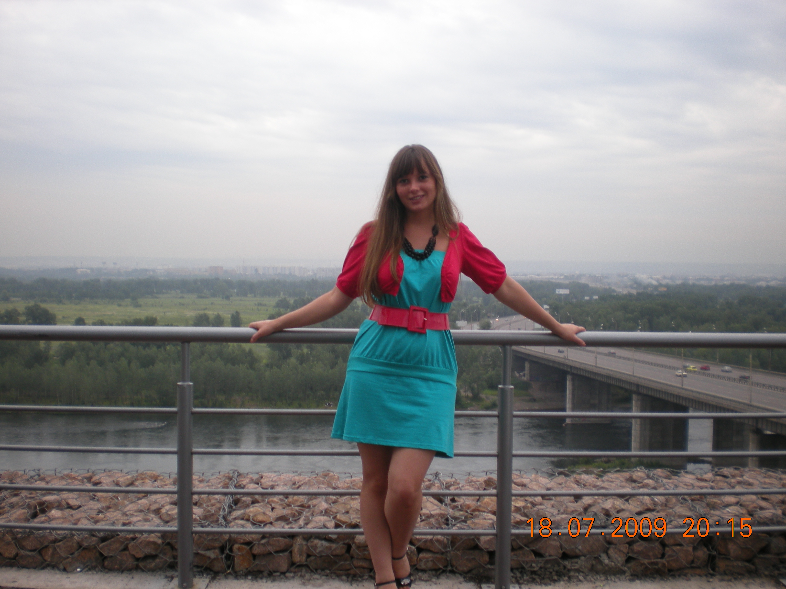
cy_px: 294
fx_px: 863
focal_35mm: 38
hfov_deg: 49.0
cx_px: 393
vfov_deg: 37.7
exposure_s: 1/74
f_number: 3.1
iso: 64
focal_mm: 6.3
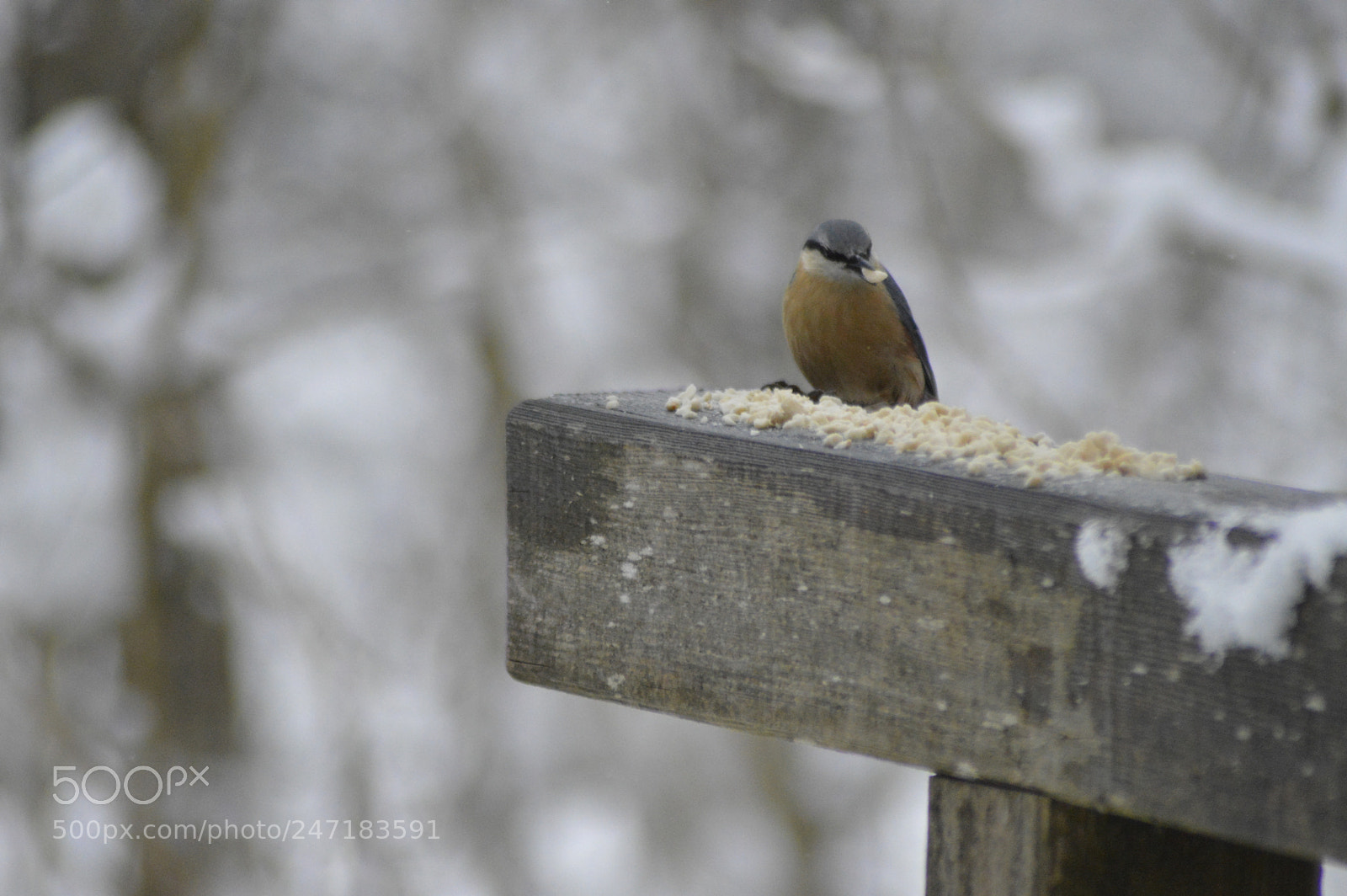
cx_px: 674
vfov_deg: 3.0
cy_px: 448
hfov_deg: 4.6
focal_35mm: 450
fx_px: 16823
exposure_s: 1/4000
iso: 3200
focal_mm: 300
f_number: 5.6
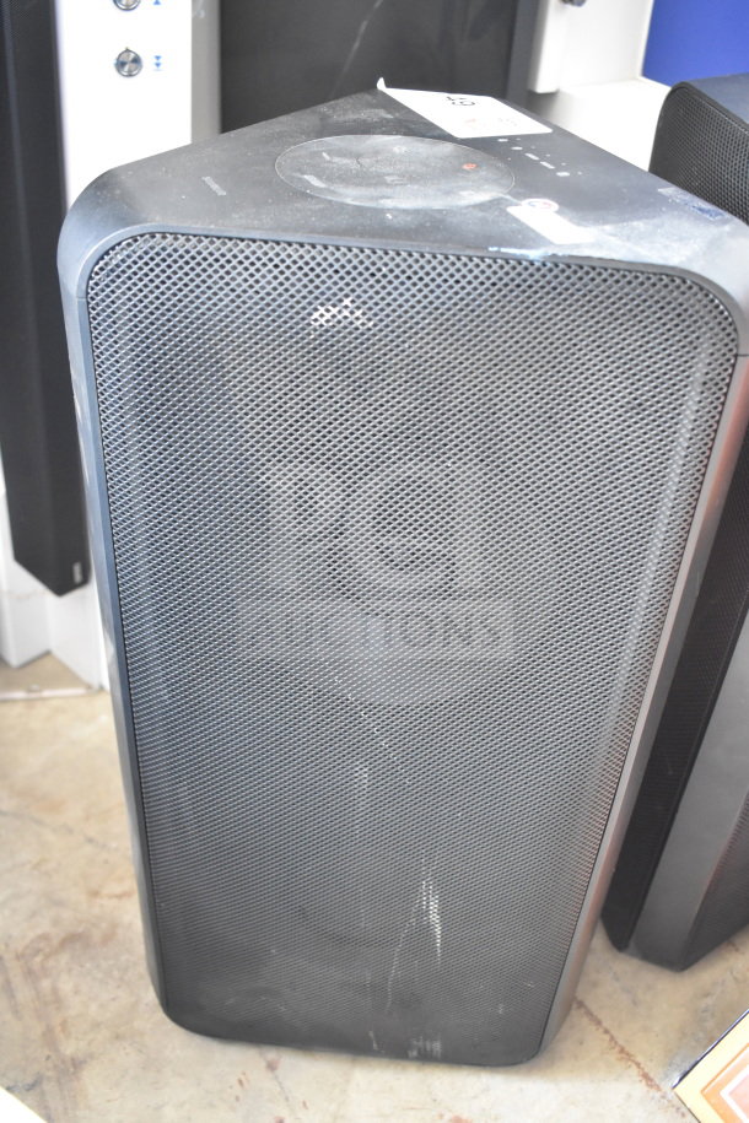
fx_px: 1077
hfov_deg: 38.4
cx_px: 374
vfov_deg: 55.1
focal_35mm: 34
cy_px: 562
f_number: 3.8
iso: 3200
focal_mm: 23
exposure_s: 1/40
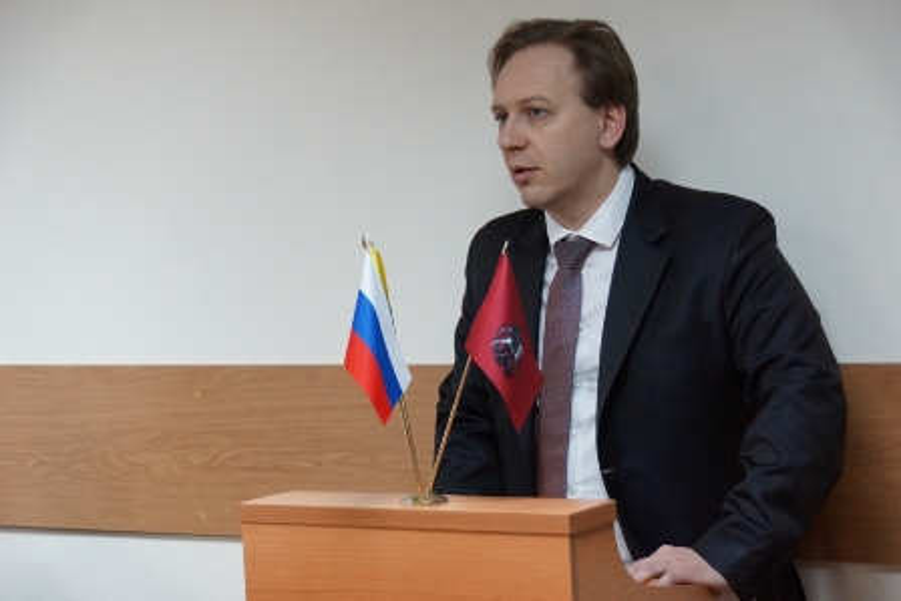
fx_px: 2253
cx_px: 450
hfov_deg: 22.6
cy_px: 300
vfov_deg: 15.2
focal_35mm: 90
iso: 2000
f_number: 5
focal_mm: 60
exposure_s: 1/80
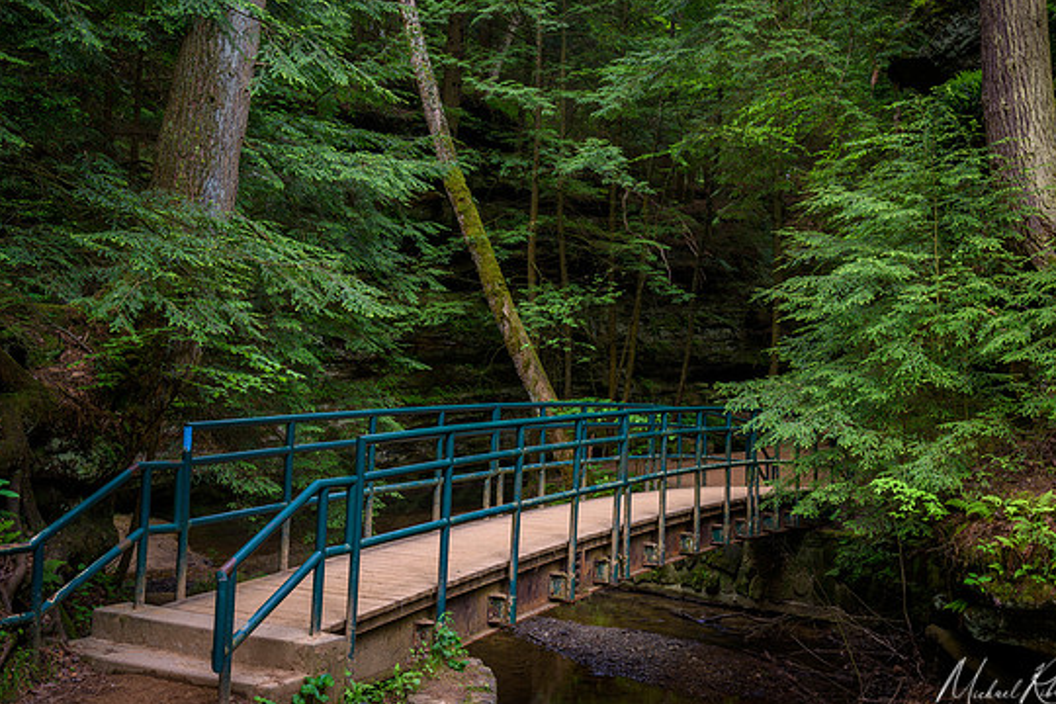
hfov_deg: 45.4
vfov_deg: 31.2
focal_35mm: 43
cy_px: 351
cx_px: 522
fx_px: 1261
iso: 64
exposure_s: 1/1.25
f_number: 11
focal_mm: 40
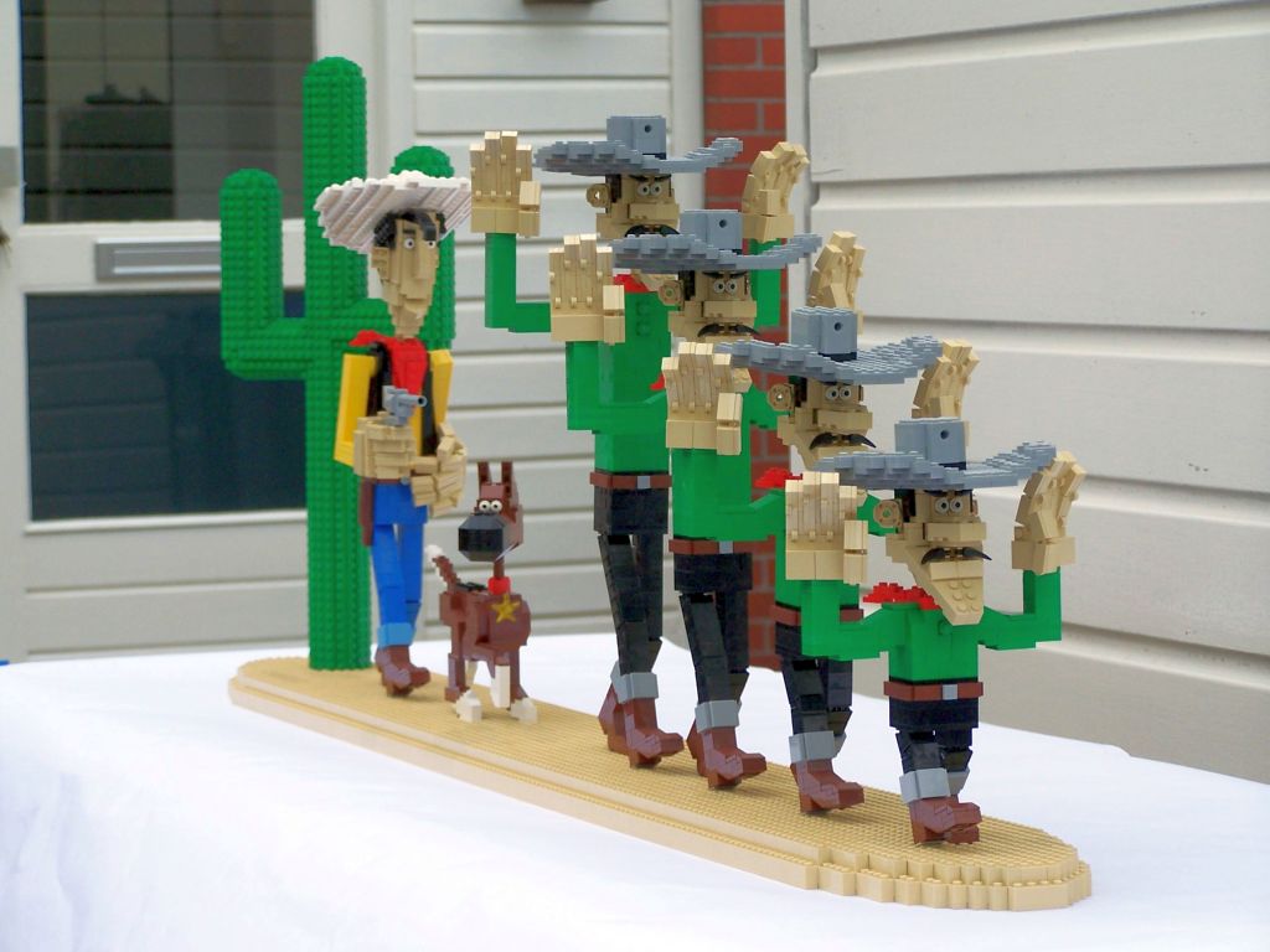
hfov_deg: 16.8
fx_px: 4293
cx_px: 635
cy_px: 476
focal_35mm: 117
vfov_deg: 12.7
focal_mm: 19.4
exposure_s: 1/350
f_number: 3.2
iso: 80
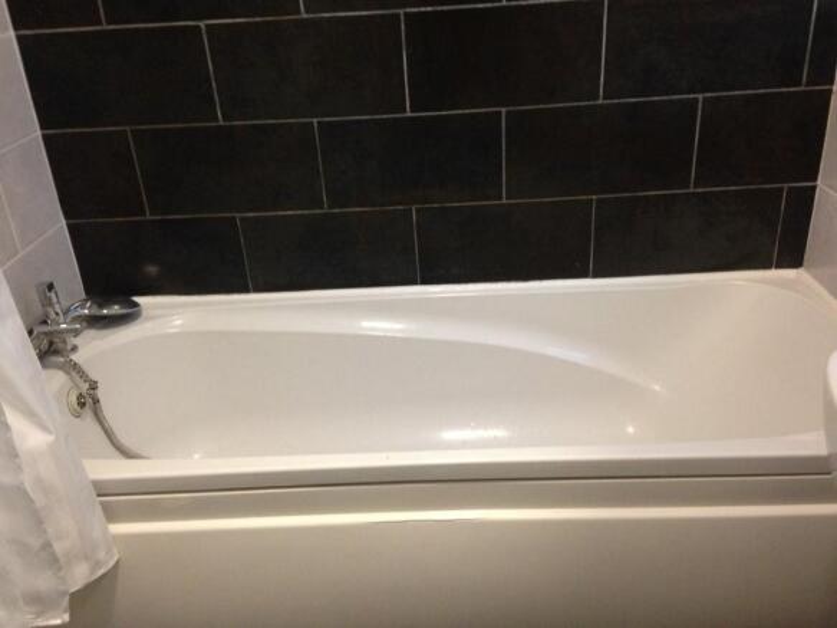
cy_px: 314
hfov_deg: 55.4
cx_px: 418
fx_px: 798
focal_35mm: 33
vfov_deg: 42.9
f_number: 2.4
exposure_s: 1/20
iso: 320
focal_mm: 4.12
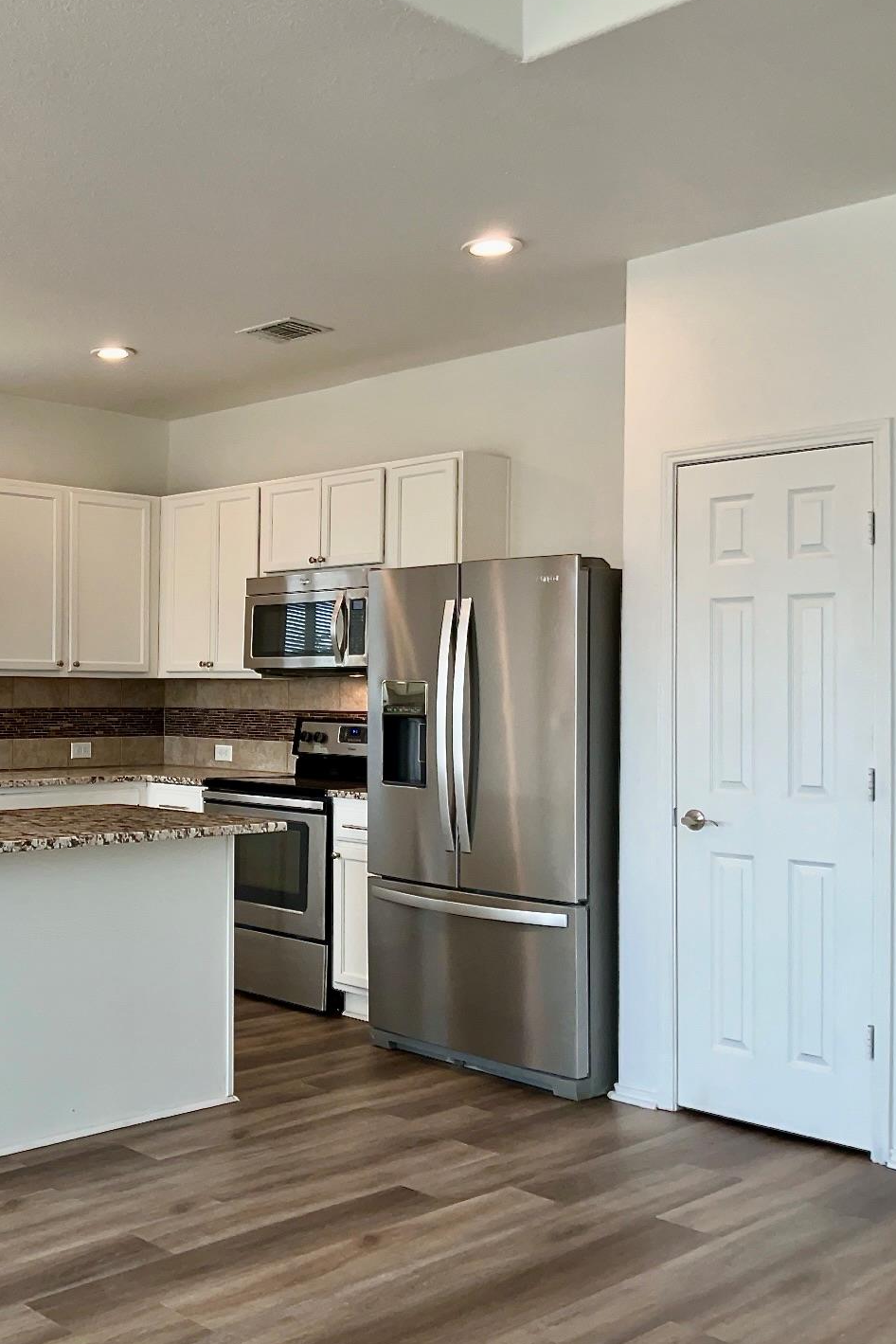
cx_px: 150
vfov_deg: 50.7
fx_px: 1419
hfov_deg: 33.8
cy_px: 668
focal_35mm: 38
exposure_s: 1/100
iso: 32
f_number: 1.8
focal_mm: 3
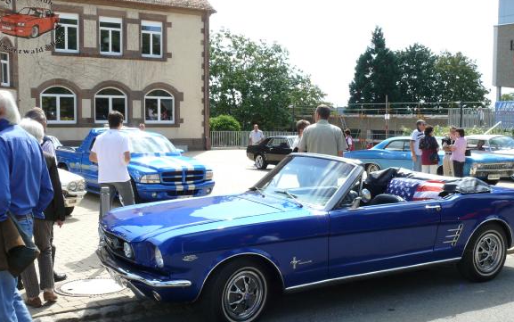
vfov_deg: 28.4
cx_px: 287
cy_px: 214
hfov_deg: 44.3
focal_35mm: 45
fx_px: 631
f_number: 5.6
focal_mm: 7.4
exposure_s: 1/200
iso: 100
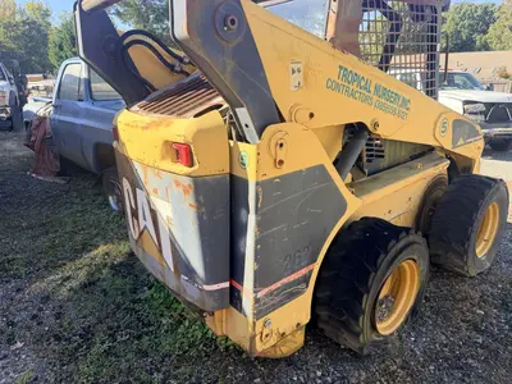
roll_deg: +2.6
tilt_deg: -17.5
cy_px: 192
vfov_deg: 56.8
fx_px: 355
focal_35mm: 24
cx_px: 256
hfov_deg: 71.6
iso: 100
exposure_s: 1/1437
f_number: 1.78
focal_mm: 6.76
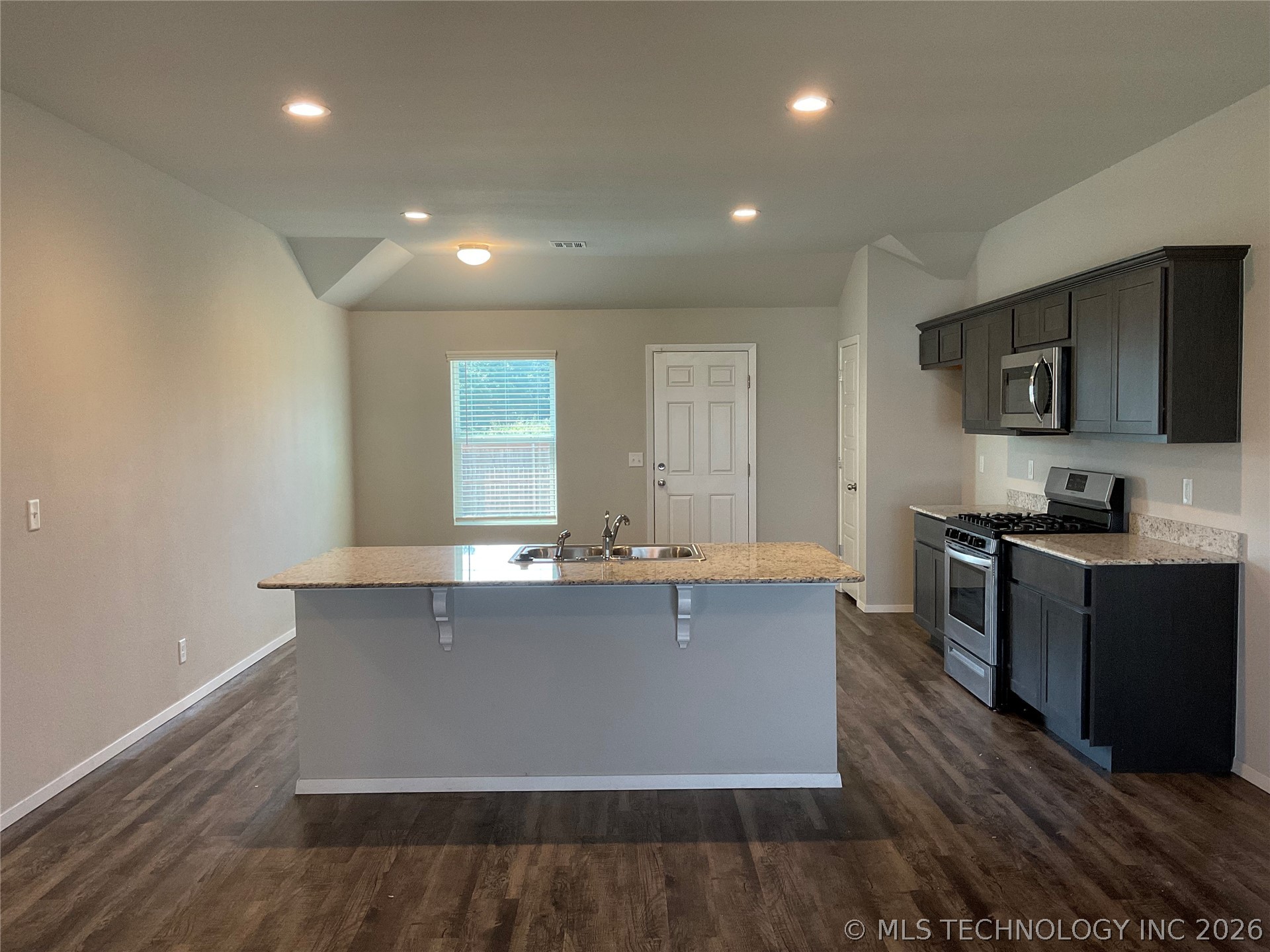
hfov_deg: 61.7
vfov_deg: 48.2
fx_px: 1064
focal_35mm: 29
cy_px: 476
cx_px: 635
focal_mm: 3
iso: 64
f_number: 1.8
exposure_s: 1/120
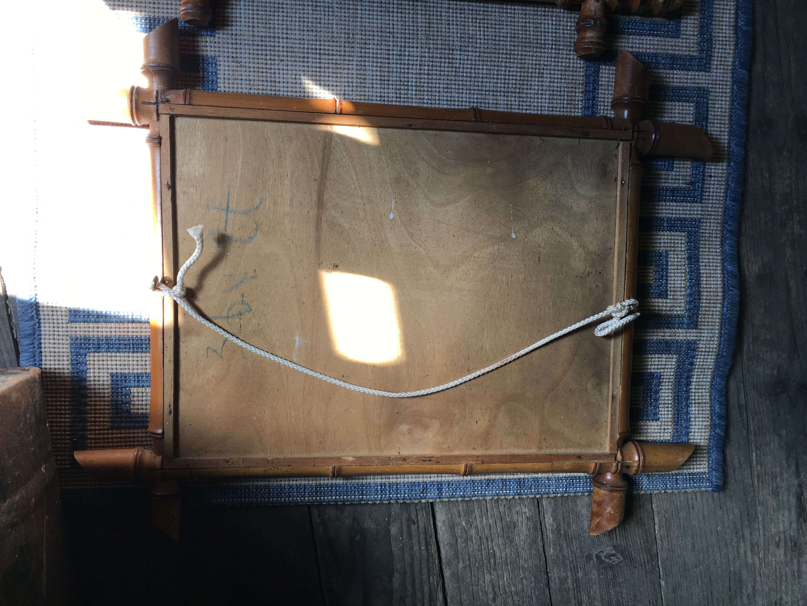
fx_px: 676
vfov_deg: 48.2
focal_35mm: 29
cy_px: 303
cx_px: 404
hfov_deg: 61.7
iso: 40
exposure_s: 1/100
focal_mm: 4.15
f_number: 2.2
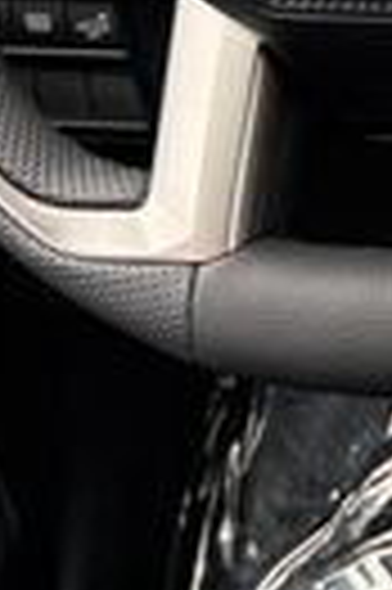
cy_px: -95
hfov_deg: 10.0
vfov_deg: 16.2
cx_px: 906
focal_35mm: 122
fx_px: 1998
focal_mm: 6.76
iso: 160
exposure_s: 1/158
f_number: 1.78
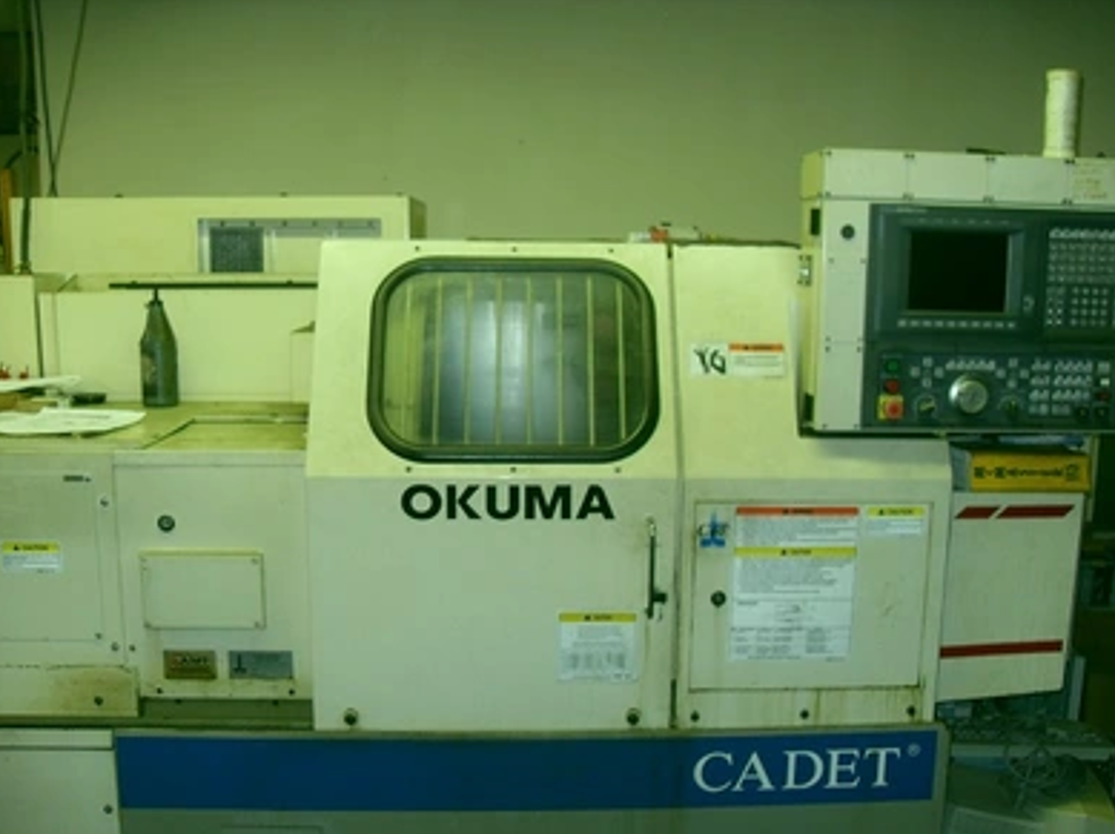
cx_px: 553
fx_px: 1126
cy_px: 427
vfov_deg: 40.6
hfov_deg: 52.7
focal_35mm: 35
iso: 100
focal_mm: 6.3
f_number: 2.8
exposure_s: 1/45
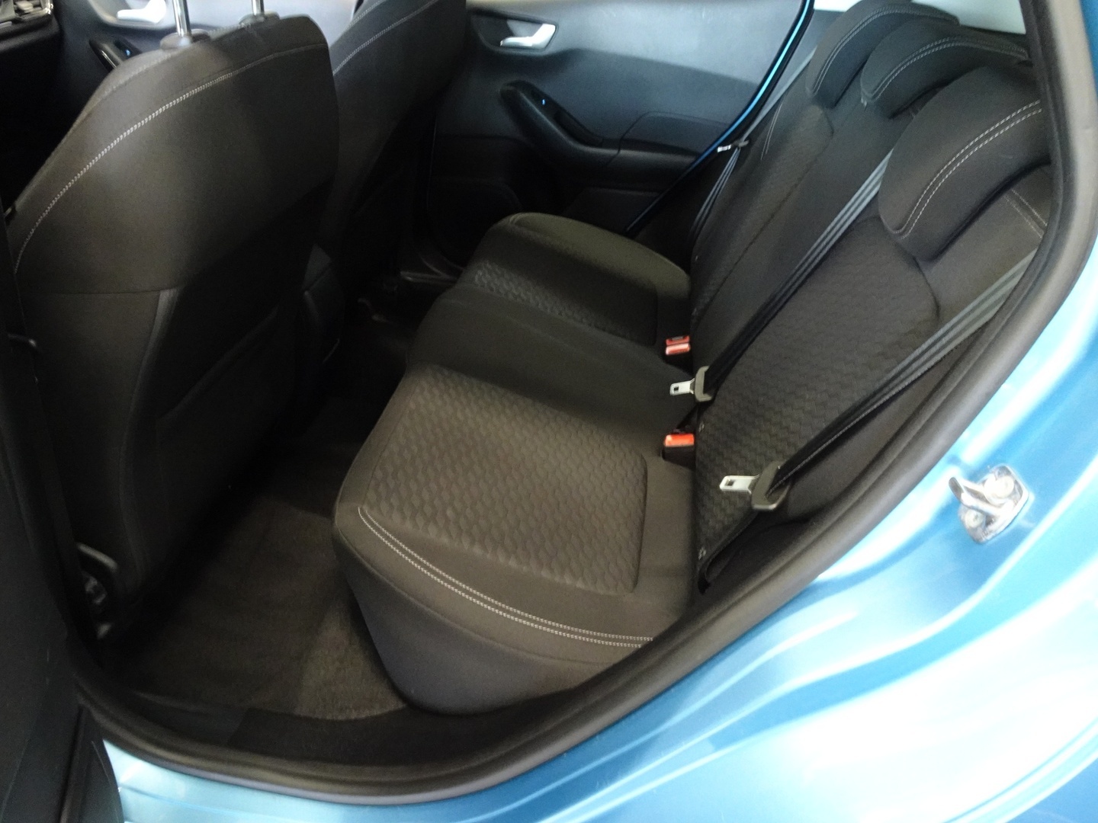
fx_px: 761
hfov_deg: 71.6
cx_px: 549
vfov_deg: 56.8
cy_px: 412
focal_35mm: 24
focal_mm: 4.25
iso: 800
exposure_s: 1/8
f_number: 3.5
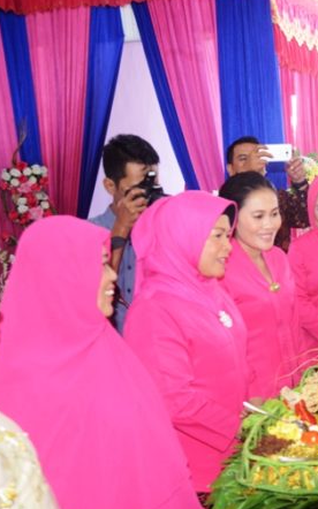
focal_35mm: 51
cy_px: 254
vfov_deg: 39.7
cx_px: 352
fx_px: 705
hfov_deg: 23.8
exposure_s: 1/60
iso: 800
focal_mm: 21
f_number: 4.5
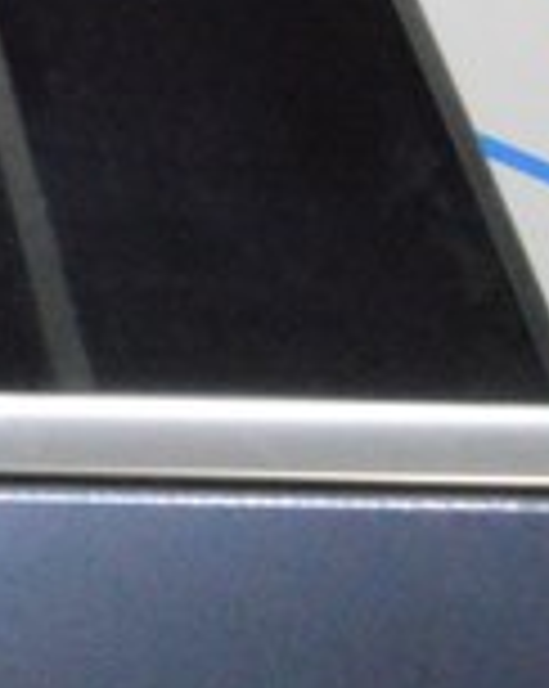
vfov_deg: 7.7
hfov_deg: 5.5
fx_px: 4986
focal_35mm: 245
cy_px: -389
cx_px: -1570
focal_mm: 26
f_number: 20
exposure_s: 1/20
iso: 6400
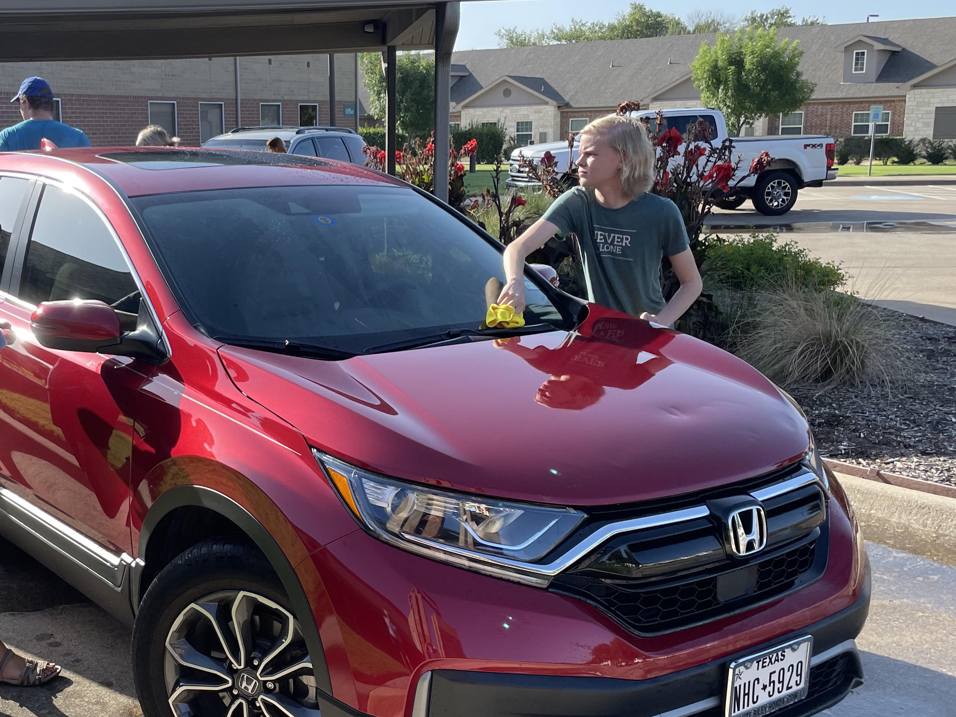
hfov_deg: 42.2
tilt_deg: -12.2
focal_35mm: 44
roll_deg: +1.7
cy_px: 404
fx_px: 1215
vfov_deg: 32.8
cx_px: 299
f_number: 1.6
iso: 32
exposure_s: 1/1006
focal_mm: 4.2
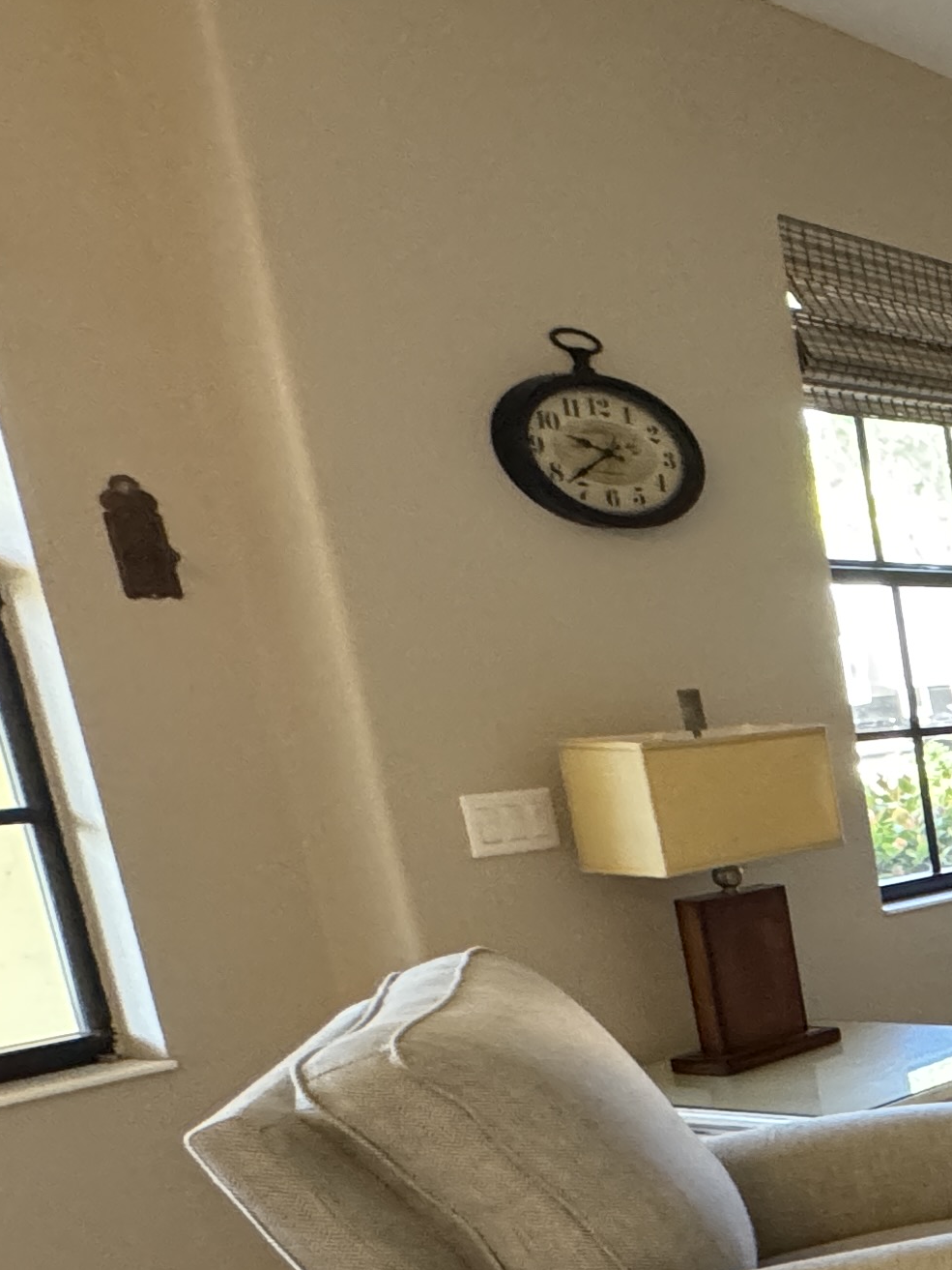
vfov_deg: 42.0
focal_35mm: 43
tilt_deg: -14.2
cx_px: 1919
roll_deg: -0.5
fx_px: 1577
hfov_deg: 19.1
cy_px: 1003
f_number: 2.2
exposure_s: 1/60
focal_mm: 2.22
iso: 500
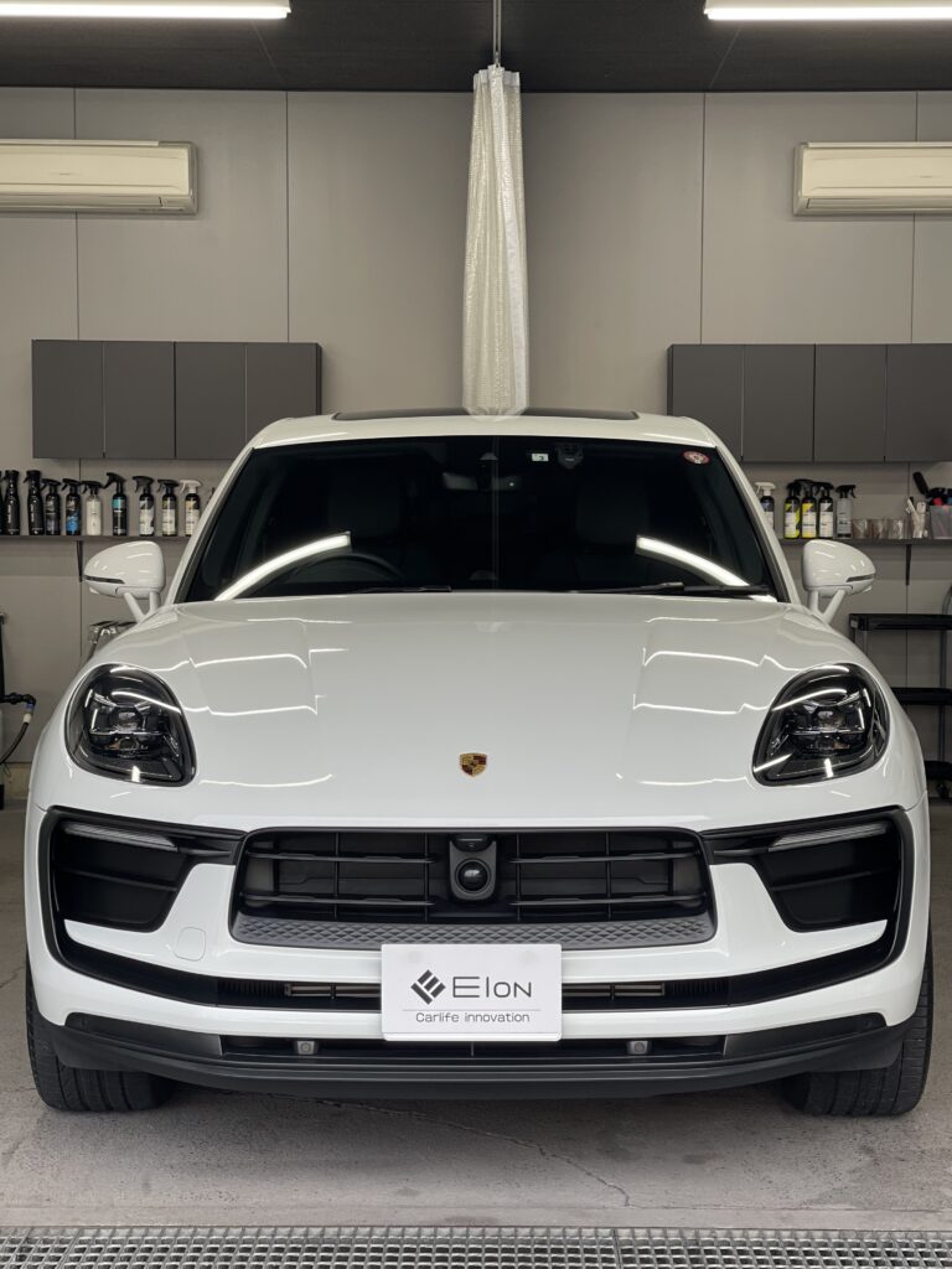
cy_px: 634
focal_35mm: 64
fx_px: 2347
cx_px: 476
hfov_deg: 22.9
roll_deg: -0.1
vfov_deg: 30.3
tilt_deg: -2.5
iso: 32
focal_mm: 7.5
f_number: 2.2
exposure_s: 1/120
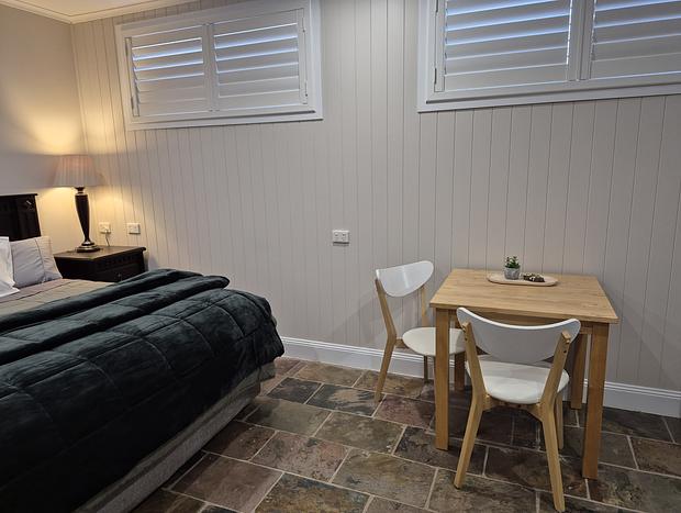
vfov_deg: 59.0
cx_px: 340
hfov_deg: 73.8
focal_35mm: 23
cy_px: 256
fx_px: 453
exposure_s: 1/100
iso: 250
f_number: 1.8
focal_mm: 5.4
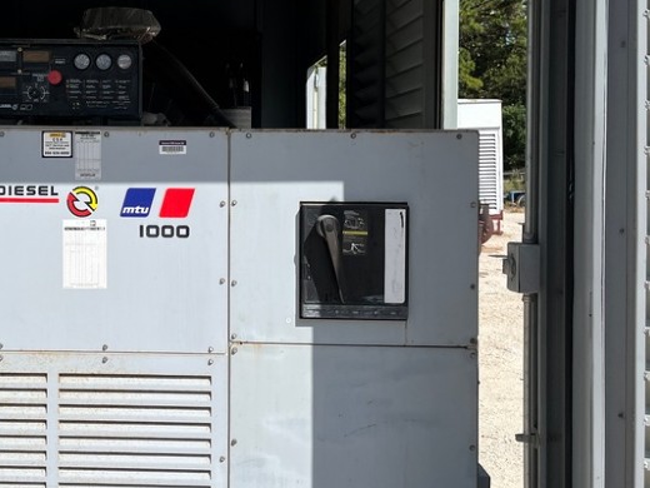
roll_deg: +0.9
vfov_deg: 28.9
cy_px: 156
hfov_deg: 37.0
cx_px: 142
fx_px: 939
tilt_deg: -0.8
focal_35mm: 50
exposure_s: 1/6173
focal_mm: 5.1
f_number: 1.6
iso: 50
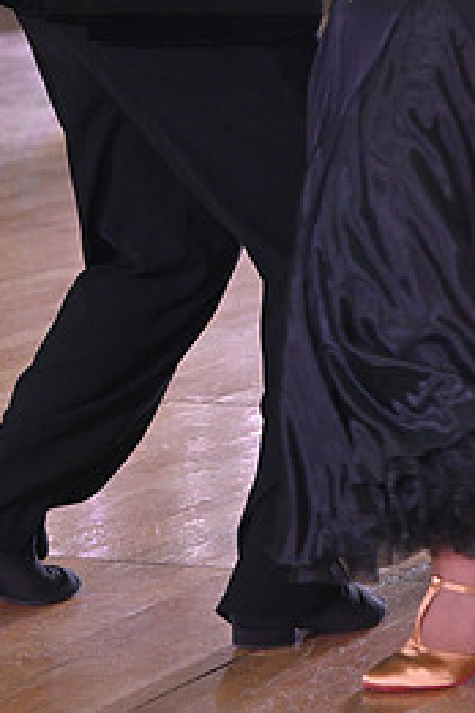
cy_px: -76
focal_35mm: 191
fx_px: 3780
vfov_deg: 10.6
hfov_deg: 7.2
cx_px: 422
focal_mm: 86
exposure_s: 1/400
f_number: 5
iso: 2500
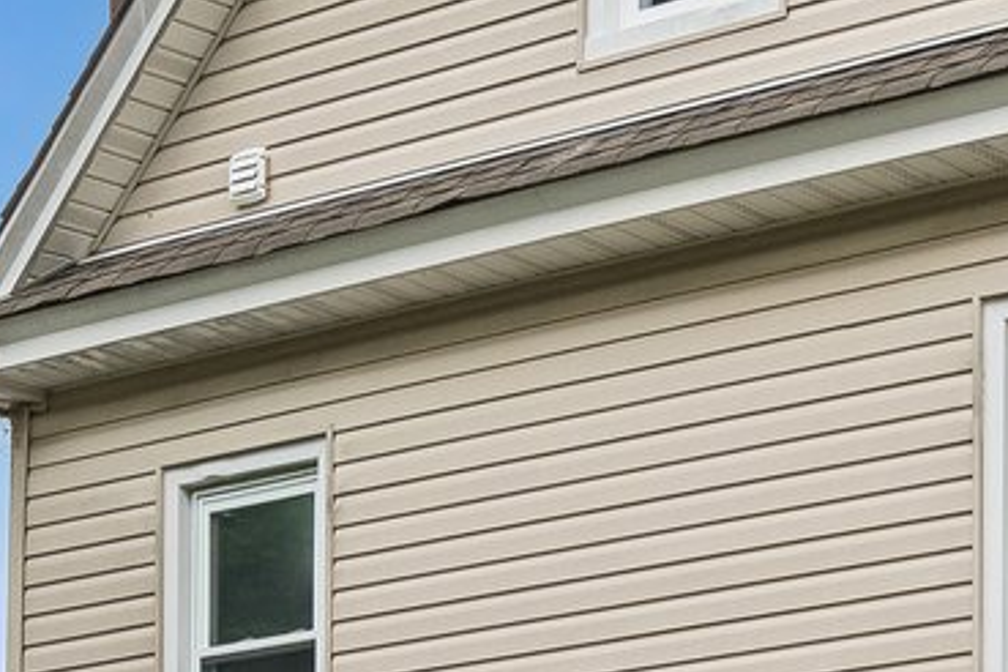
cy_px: 930
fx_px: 4508
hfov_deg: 12.6
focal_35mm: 161
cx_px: 1016
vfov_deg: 8.4
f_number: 8
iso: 200
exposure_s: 1/400
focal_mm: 29
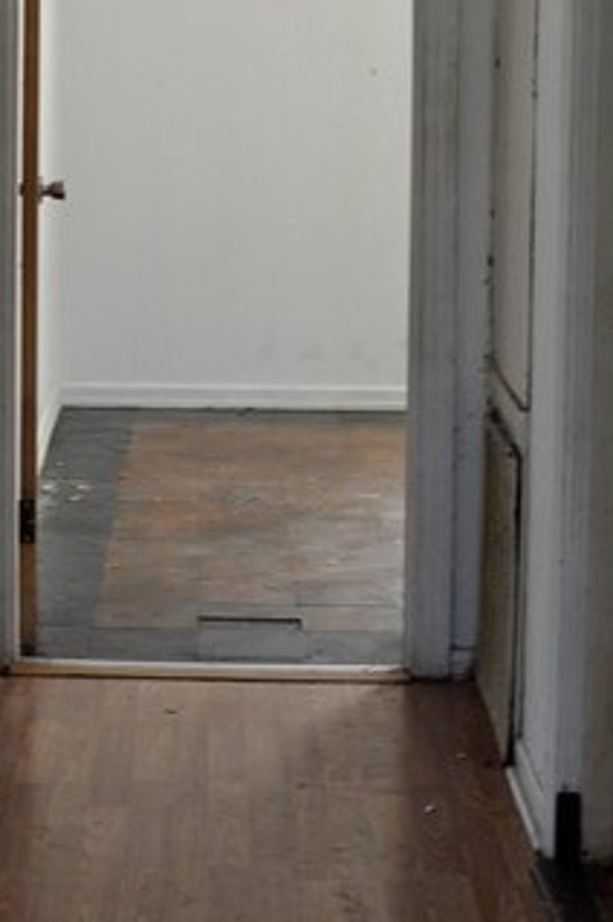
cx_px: 145
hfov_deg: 14.8
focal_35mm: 92
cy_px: -12
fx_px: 2355
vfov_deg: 21.4
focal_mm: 18
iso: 450
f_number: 4
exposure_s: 1/60
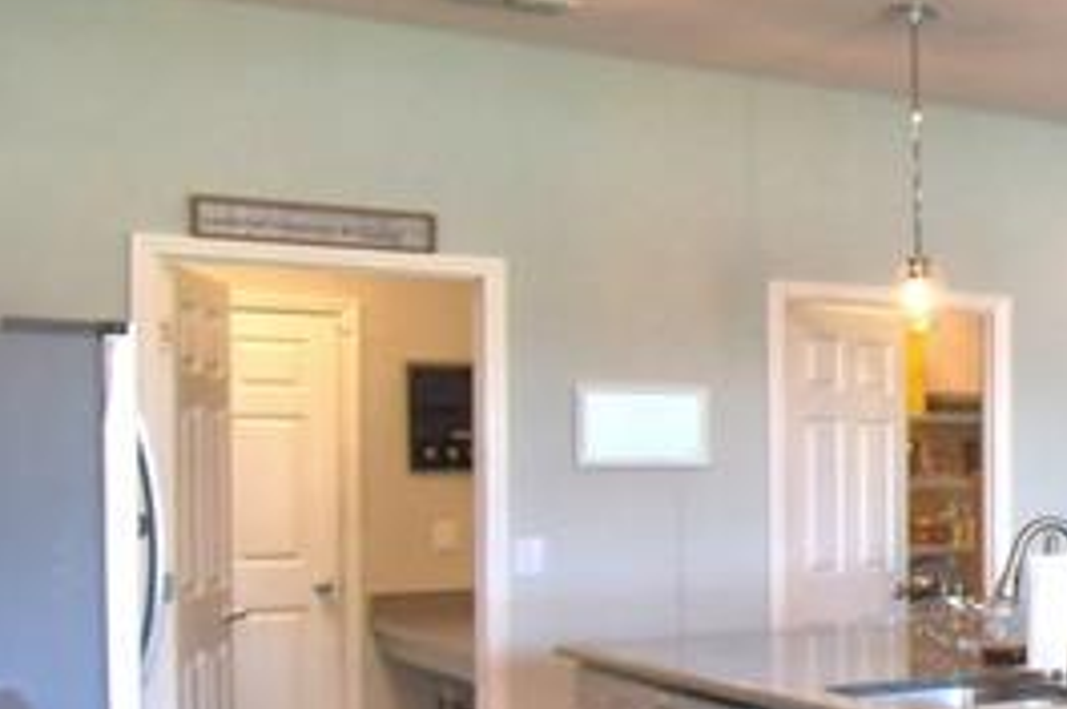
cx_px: 1792
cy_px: 495
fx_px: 1717
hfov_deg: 23.3
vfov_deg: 23.2
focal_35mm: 58
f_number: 4.5
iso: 400
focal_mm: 10
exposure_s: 1/100
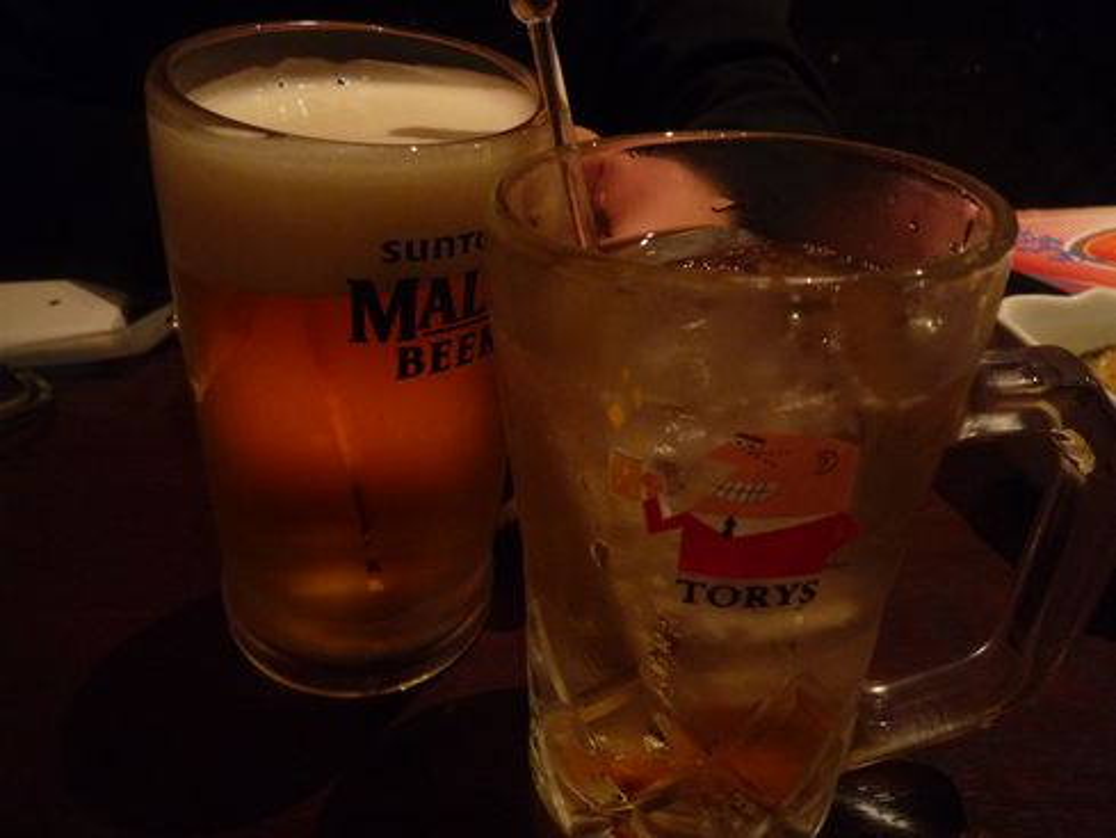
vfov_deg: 54.9
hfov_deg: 69.4
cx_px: 558
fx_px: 806
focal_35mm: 25
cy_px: 419
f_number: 2.8
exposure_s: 1/8
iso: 400
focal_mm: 4.4
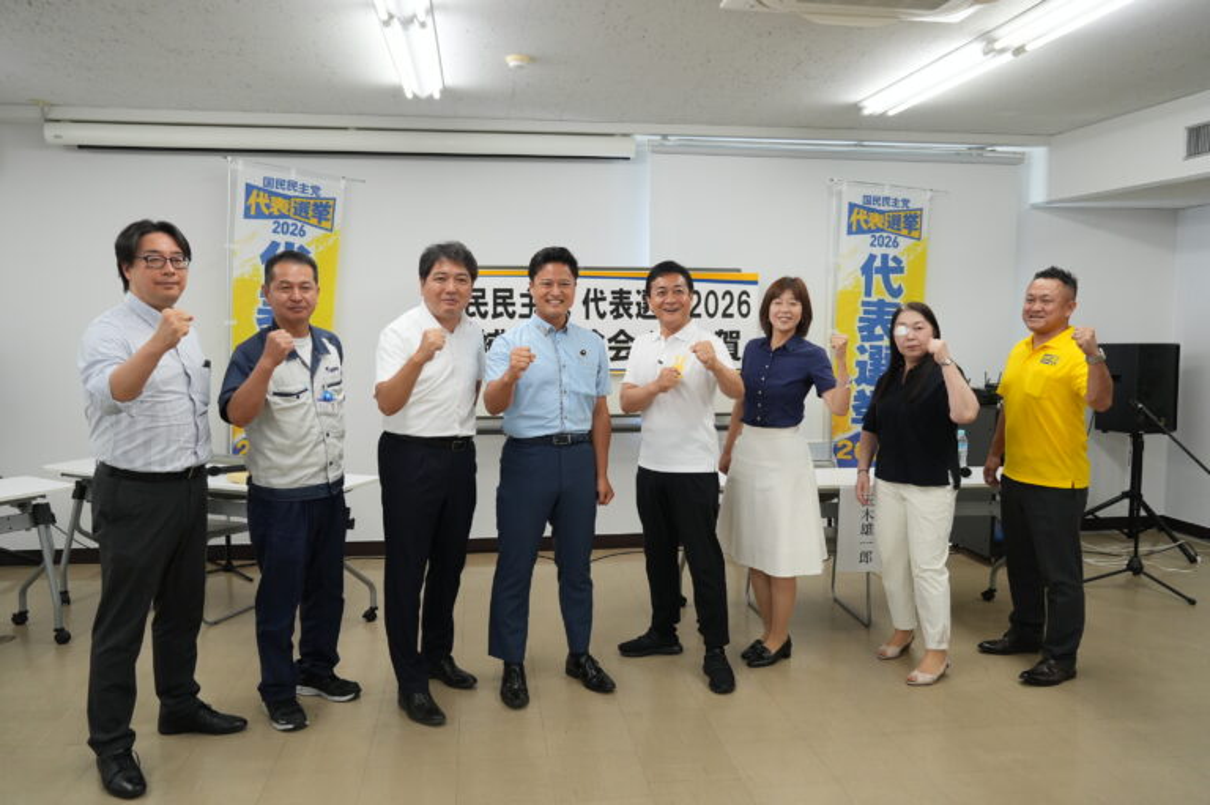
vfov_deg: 47.9
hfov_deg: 67.4
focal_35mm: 27
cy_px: 402
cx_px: 605
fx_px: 907
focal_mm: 18
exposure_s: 1/125
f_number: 3.5
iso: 640
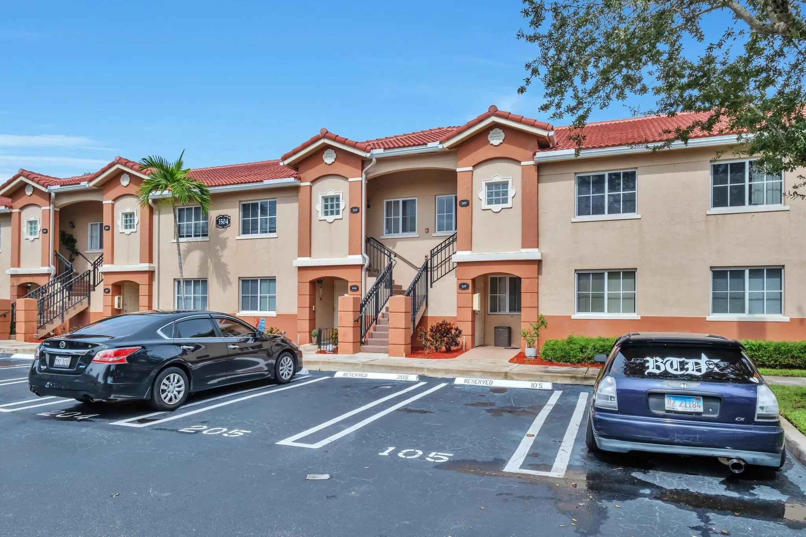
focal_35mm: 21
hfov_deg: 81.2
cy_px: 268
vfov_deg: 59.5
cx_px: 403
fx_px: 470
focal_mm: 13.8
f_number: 8
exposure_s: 1/1800
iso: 800
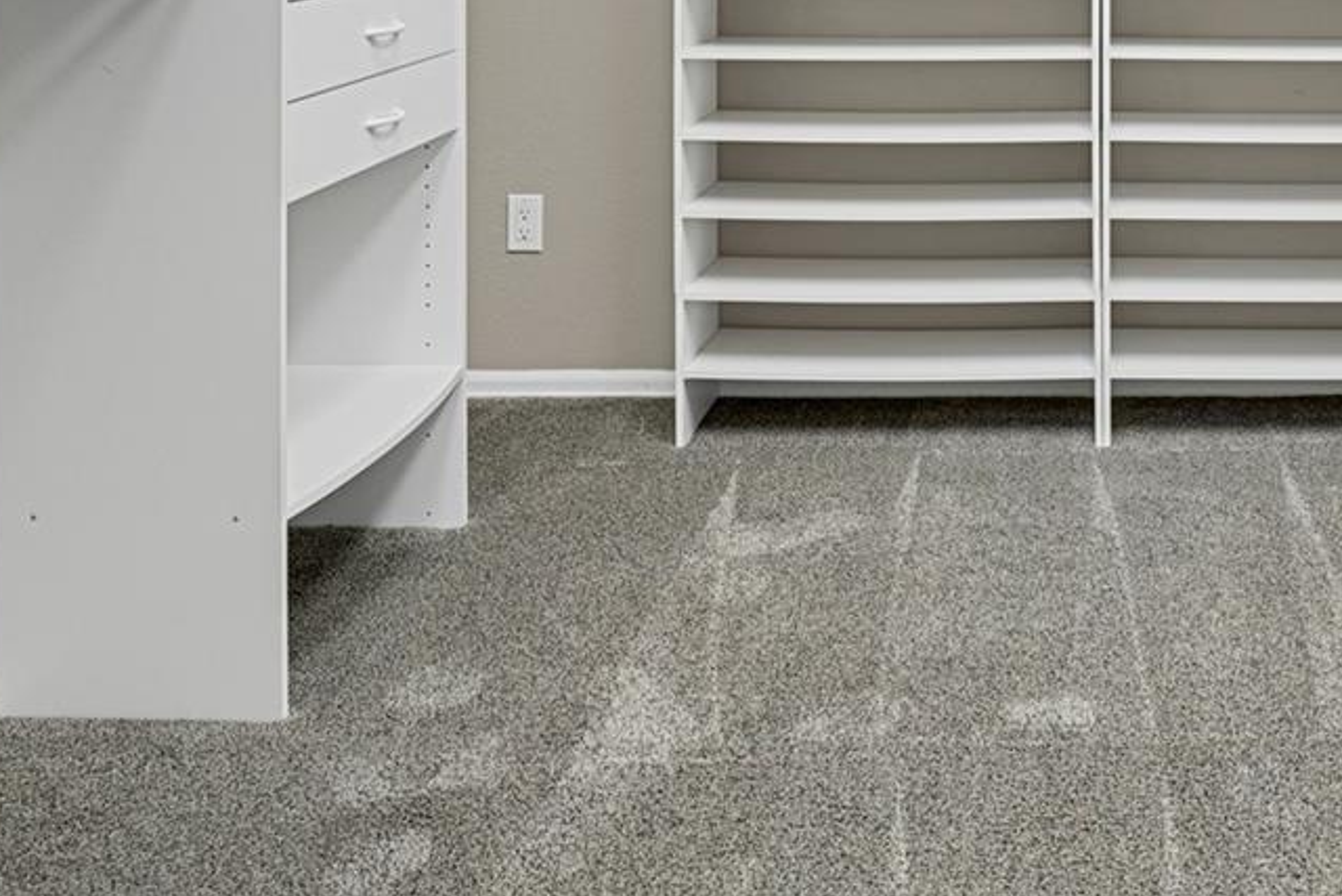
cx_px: 1097
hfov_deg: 43.1
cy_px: -147
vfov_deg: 27.8
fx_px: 1603
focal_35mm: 43
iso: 250
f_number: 6.3
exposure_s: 3
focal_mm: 17
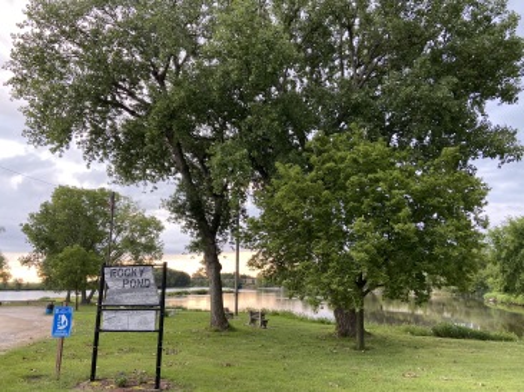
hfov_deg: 67.3
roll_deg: -0.6
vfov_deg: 53.0
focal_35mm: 26
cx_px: 262
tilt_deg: +12.7
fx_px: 393
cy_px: 196
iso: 80
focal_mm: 4.25
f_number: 1.8
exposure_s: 1/121
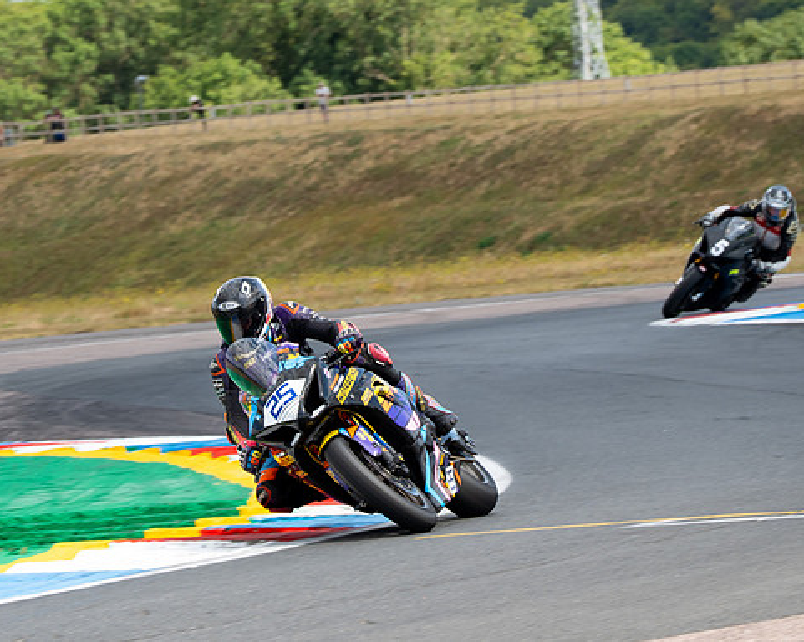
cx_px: 484
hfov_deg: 5.5
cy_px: 200
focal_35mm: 354
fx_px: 8417
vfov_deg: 4.4
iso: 125
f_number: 10
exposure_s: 1/200
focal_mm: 200
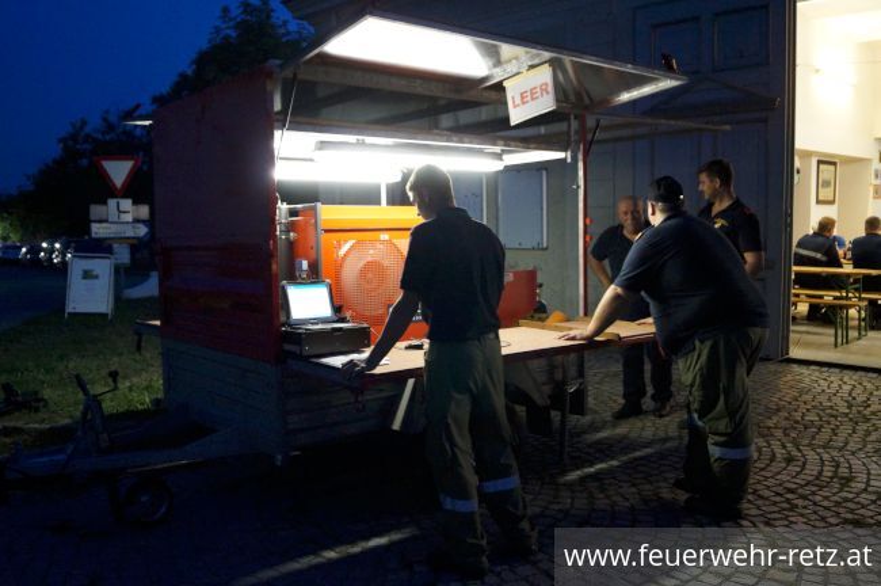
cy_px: 293
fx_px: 733
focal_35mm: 30
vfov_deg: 43.5
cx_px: 440
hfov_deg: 62.0
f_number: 4
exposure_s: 1/60
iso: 3200
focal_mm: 20
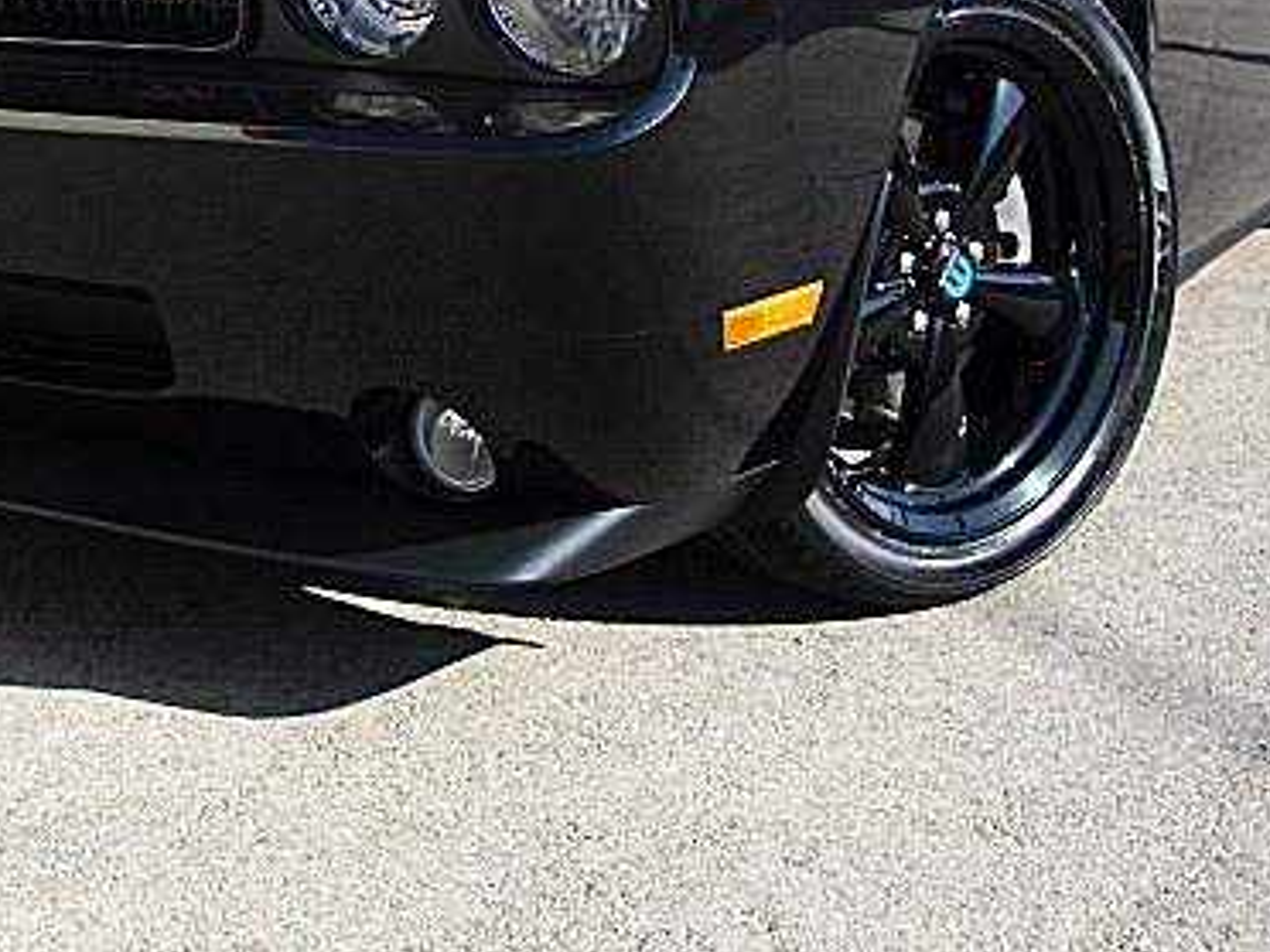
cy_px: 194
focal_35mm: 62
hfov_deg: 30.9
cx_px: 417
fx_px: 2275
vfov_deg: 23.3
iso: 50
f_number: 2.8
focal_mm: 6.3
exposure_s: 1/250
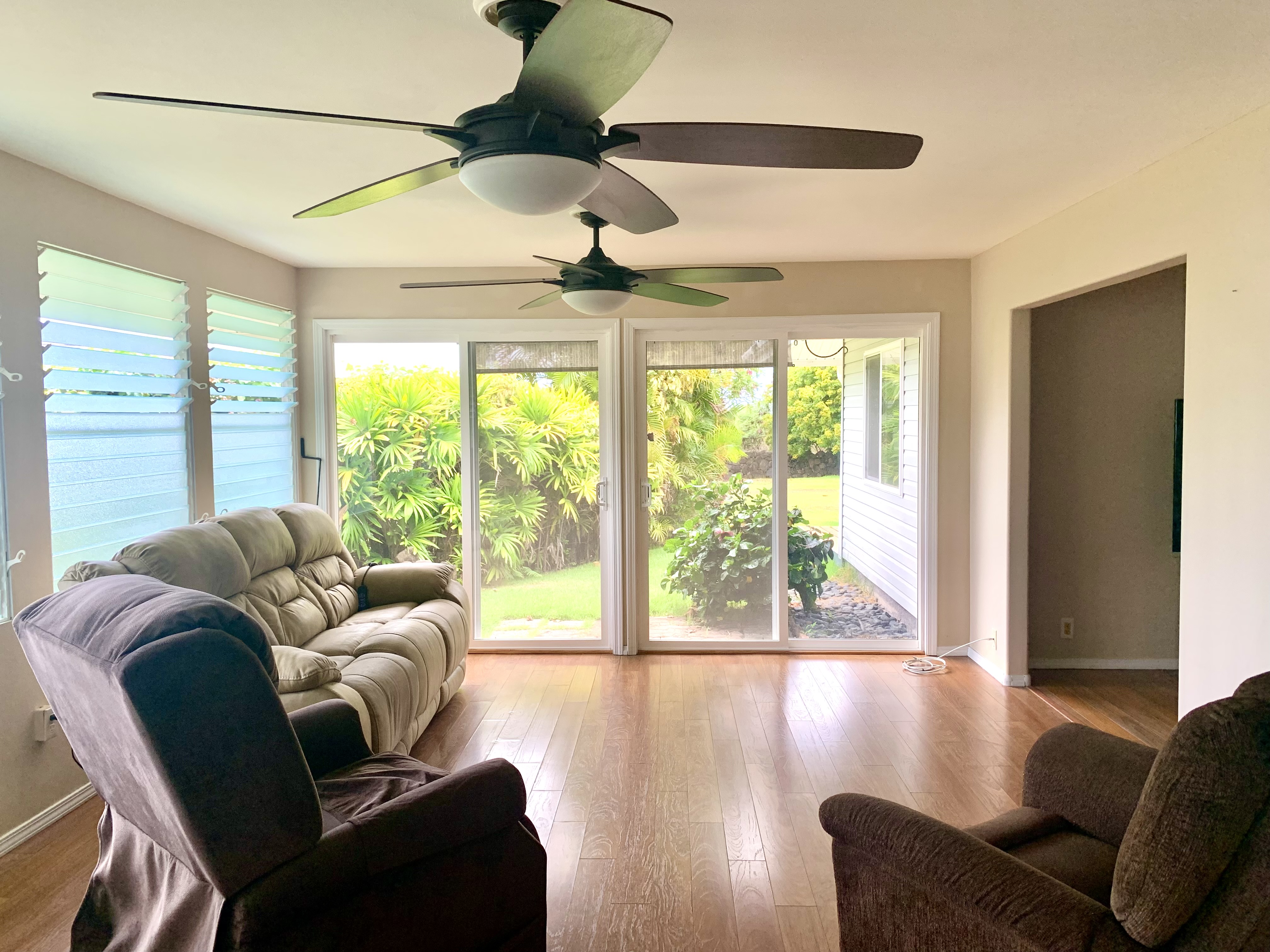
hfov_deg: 67.3
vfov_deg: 53.1
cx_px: 635
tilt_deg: -2.6
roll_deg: +1.1
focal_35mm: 26
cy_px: 476
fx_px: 954
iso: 64
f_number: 1.8
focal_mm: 4.25
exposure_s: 1/121
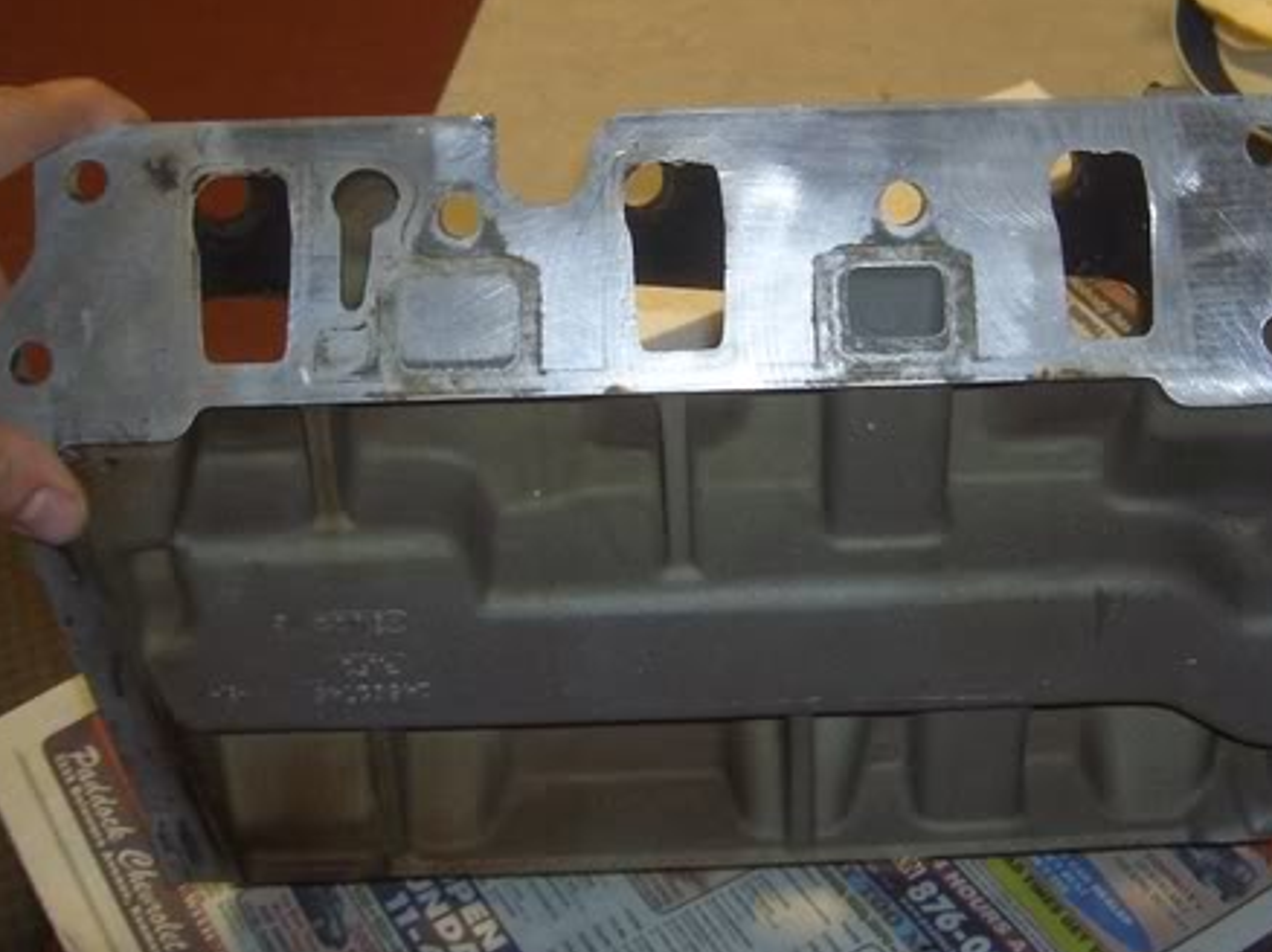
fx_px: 2093
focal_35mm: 57
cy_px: 302
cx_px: 755
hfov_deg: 33.7
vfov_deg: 25.5
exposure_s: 1/60
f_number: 2.8
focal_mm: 8
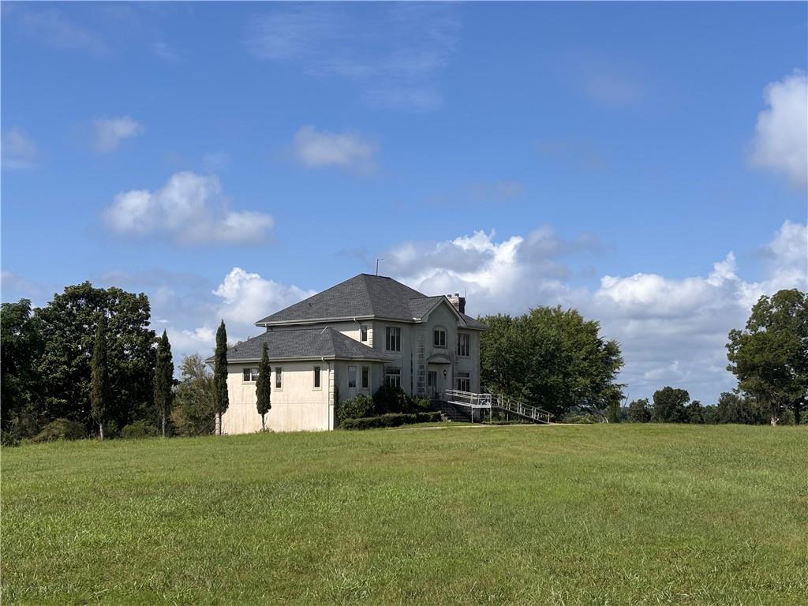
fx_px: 1214
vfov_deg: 28.0
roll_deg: -0.7
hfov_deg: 36.8
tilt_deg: +5.2
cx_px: 404
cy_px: 303
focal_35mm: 52
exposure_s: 1/3534
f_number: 1.6
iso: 40
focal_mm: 5.96
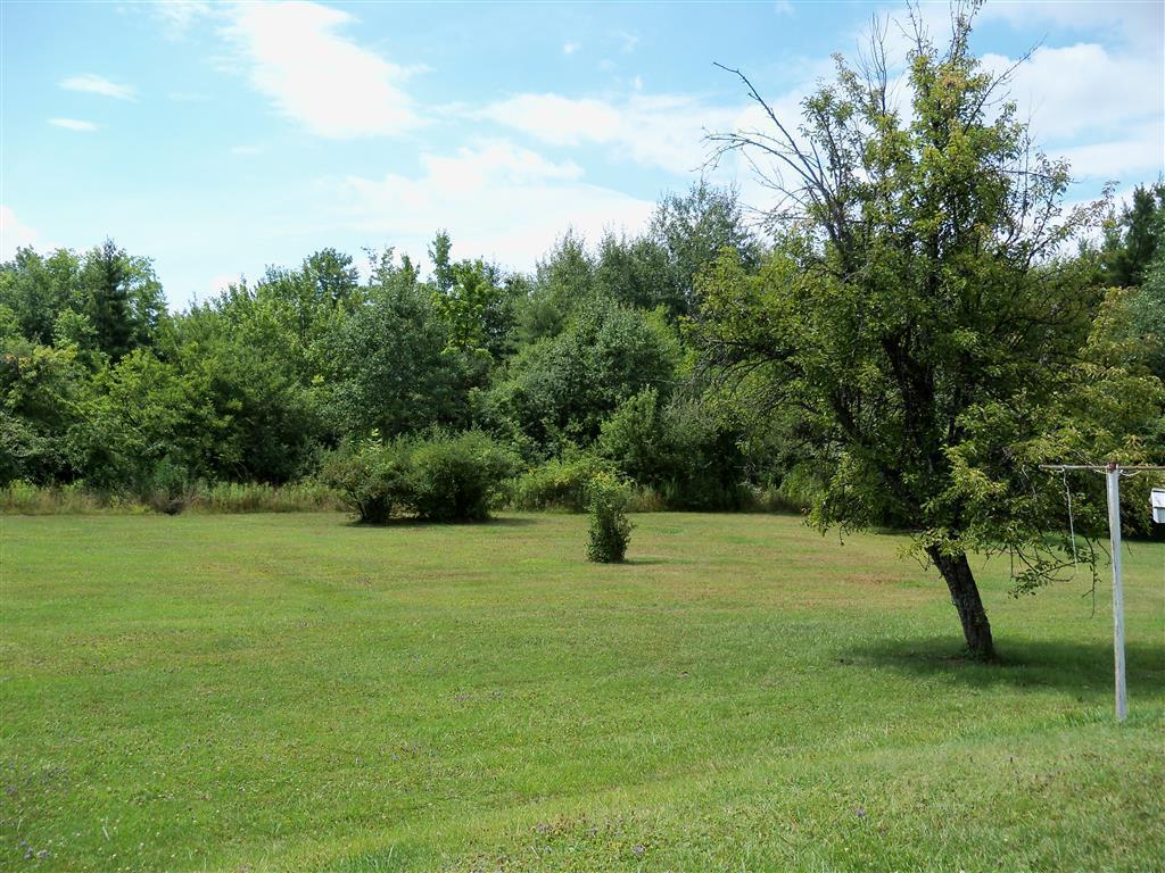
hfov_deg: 52.6
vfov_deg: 40.7
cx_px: 582
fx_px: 1178
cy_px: 436
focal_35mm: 35
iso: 80
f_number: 3.5
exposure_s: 1/500
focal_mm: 6.2
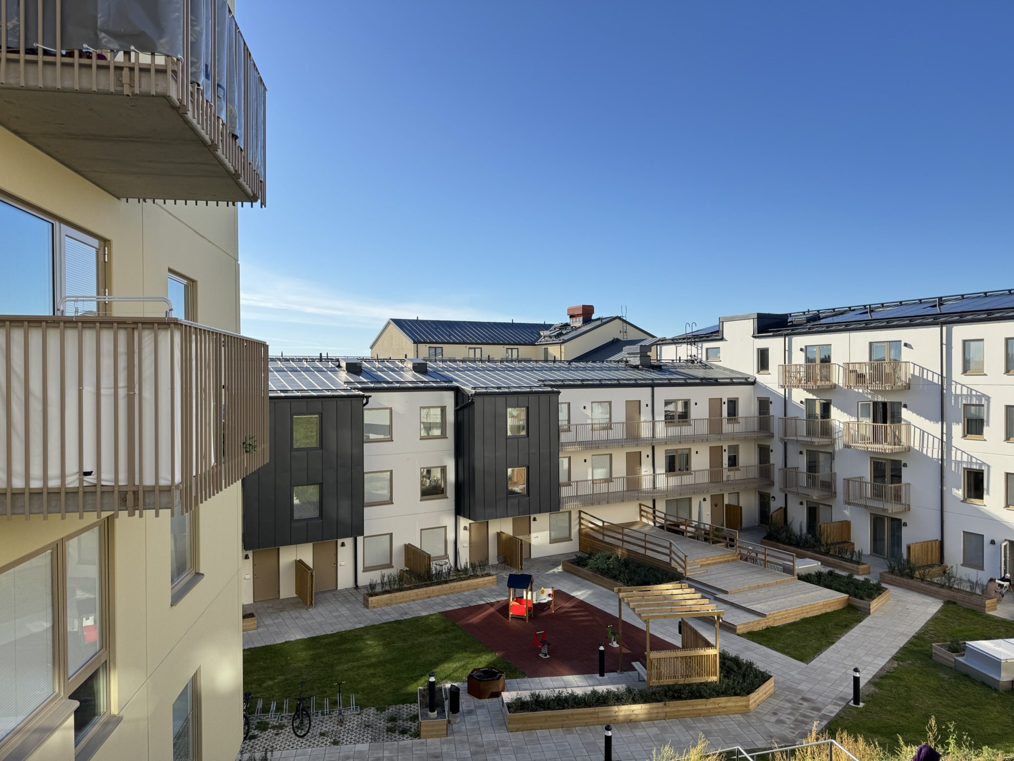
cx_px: 507
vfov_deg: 56.8
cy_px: 380
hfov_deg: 71.6
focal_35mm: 24
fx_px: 703
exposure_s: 1/2833
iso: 80
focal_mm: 6.76
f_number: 1.78
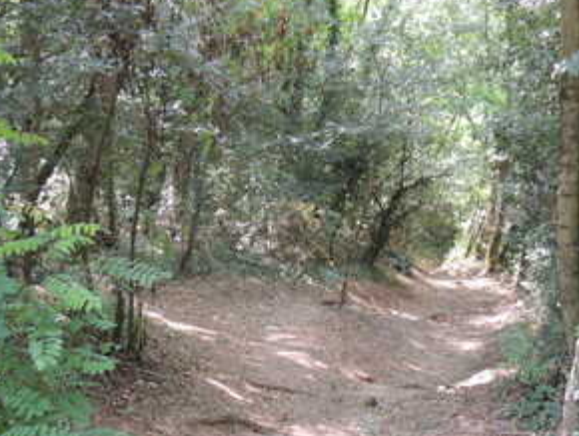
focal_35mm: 63
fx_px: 1055
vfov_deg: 23.3
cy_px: 262
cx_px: 362
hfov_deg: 30.6
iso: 320
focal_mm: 8.3
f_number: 3.5
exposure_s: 1/50
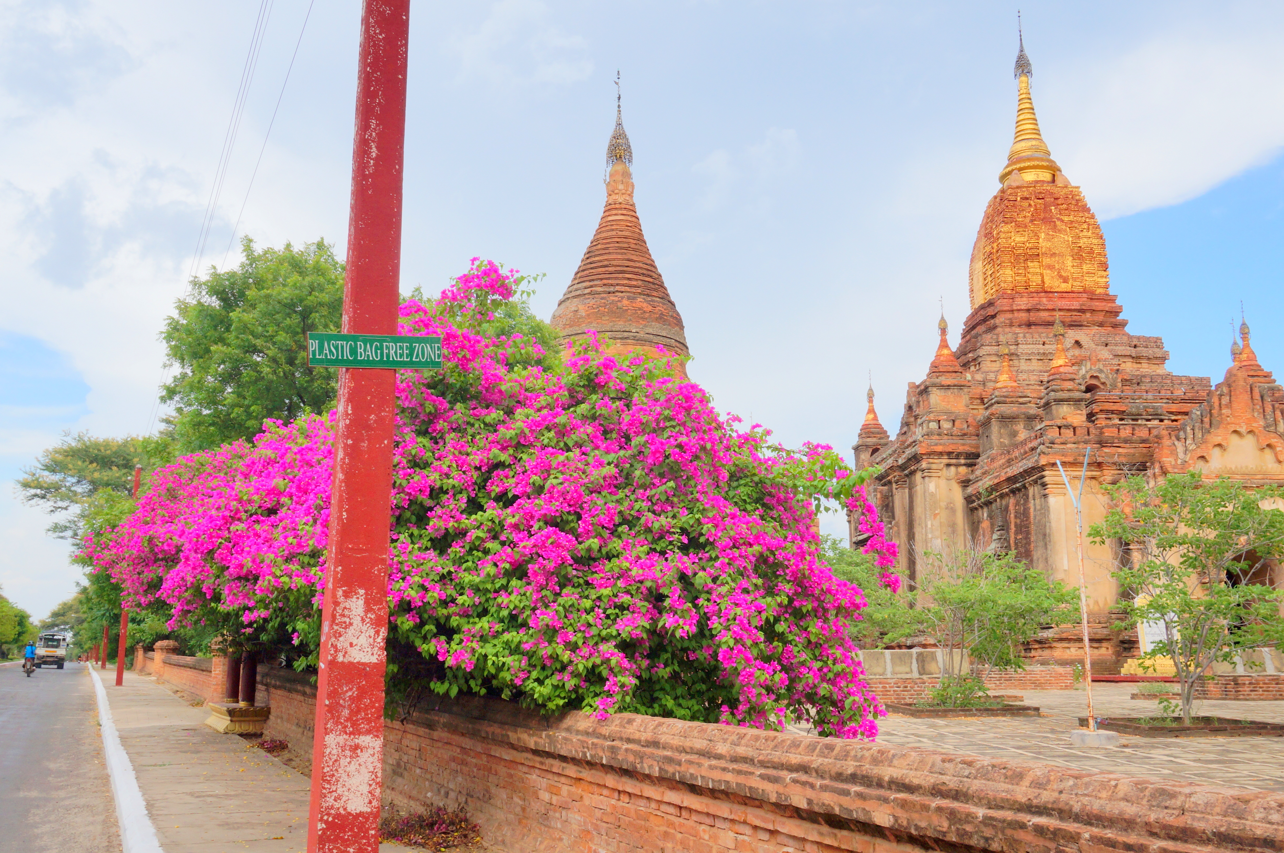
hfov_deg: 55.2
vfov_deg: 38.3
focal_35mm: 34
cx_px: 642
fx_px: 1229
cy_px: 426
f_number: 16
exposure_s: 1/100
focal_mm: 23
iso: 200
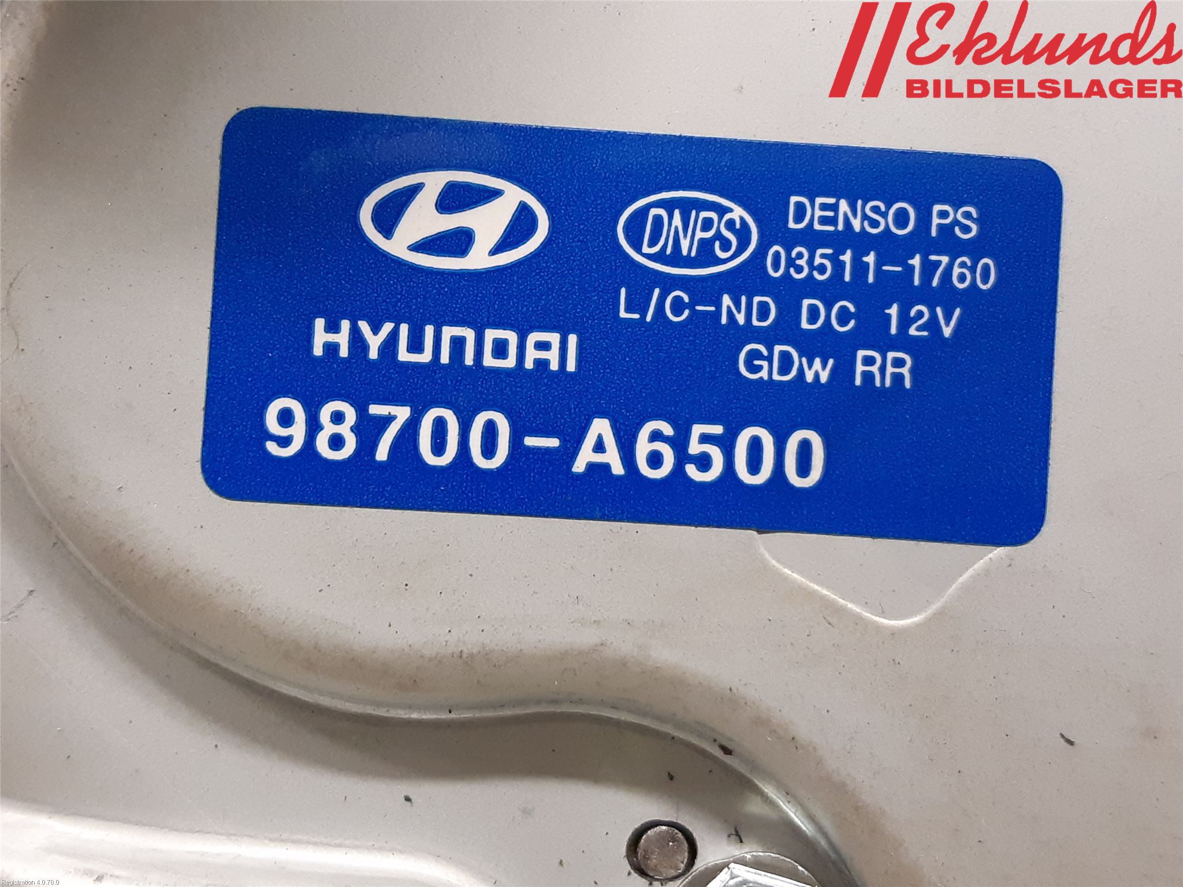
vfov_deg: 53.1
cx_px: 592
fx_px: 889
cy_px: 444
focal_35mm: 26
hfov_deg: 67.3
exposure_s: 1/33
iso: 250
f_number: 1.7
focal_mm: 3.93
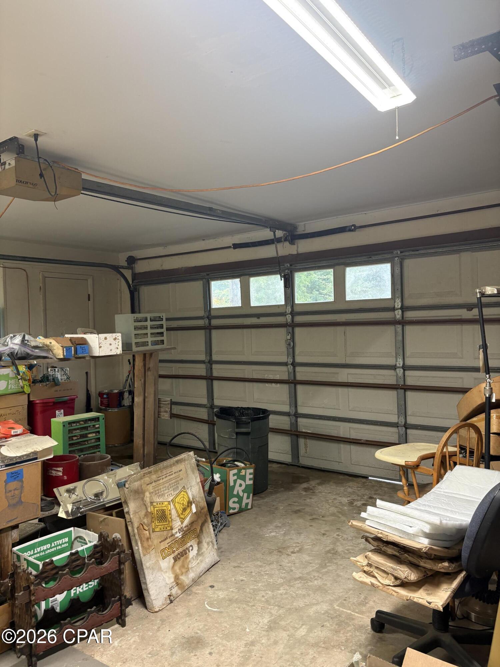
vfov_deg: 67.3
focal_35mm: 26
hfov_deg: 53.1
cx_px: 250
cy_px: 334
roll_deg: +2.2
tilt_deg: +1.1
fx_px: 501
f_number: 1.6
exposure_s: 1/60
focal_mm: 5.96
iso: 160
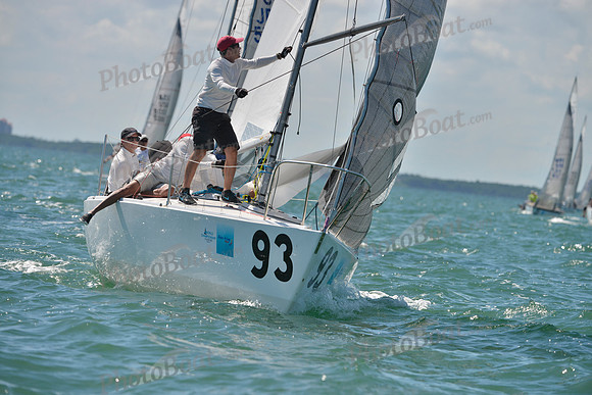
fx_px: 4441
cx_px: 296
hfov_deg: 7.6
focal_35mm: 270
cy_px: 198
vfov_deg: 5.1
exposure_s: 1/1250
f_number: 6.3
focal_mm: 270
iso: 200
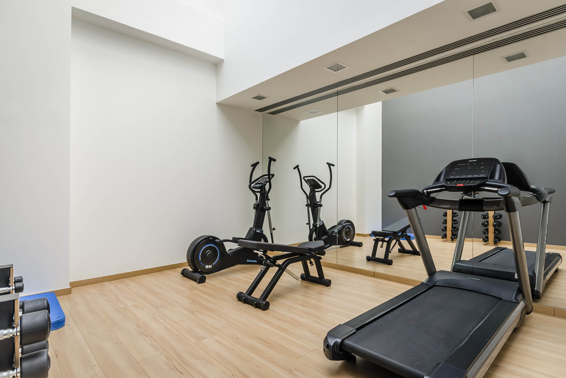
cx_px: 283
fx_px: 307
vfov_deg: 63.2
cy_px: 189
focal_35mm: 20
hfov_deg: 85.4
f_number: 7.1
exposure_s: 1/6
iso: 100
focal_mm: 13
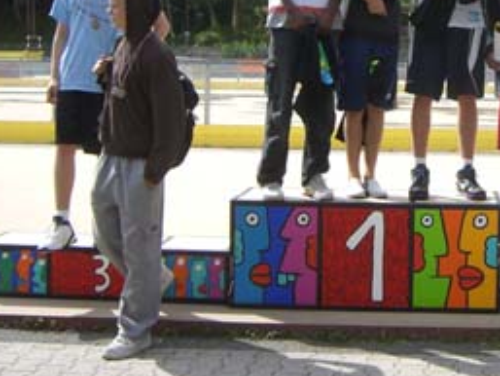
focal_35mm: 74
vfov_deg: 19.6
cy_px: 54
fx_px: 1069
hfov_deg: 25.7
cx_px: 428
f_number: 4.3
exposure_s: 1/400
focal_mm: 6.2
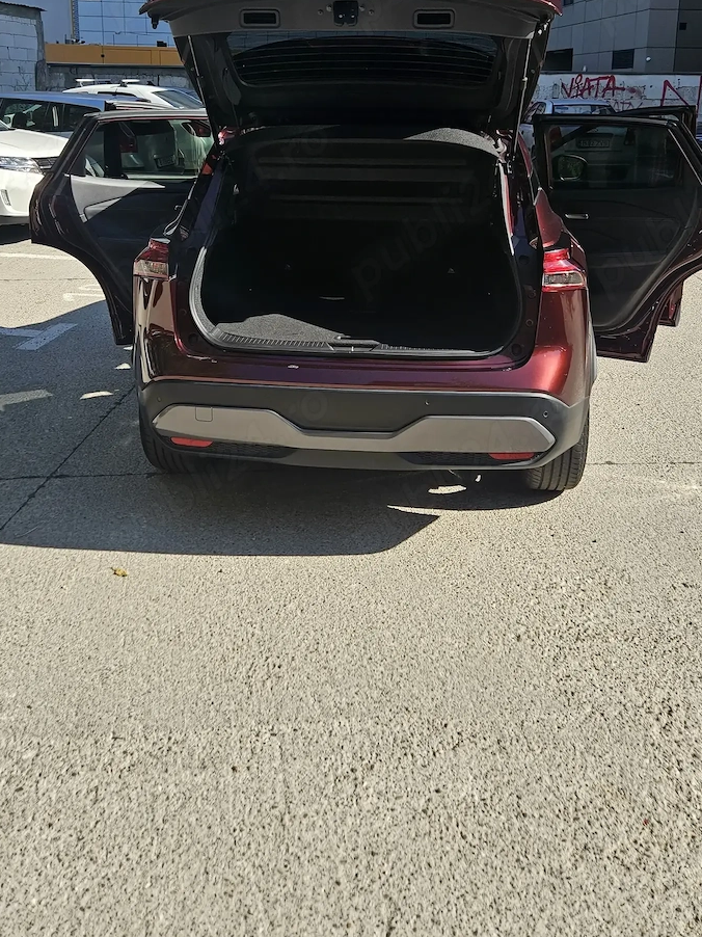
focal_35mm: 34
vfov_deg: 52.2
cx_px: 339
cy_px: 264
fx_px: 920
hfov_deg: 41.8
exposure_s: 1/1361
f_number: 1.8
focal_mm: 5.4
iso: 40
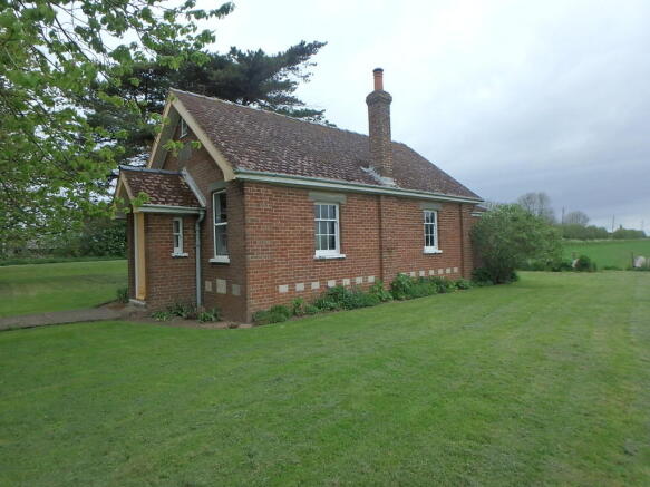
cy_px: 244
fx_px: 394
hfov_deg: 79.0
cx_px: 325
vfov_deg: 63.4
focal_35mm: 21
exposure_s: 1/800
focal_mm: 3.7
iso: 125
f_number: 3.5
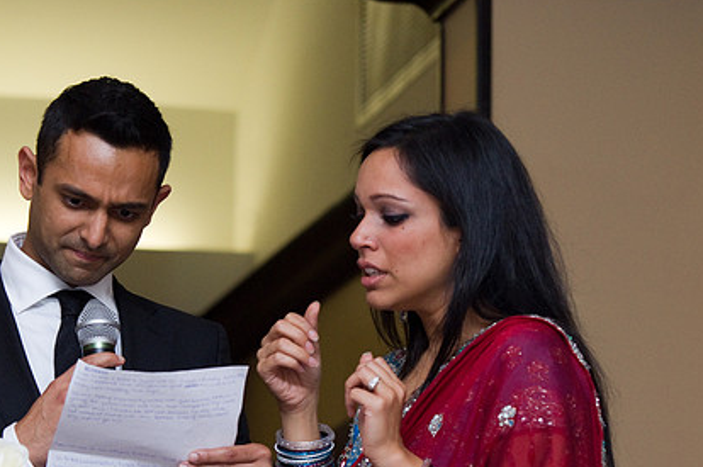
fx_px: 4428
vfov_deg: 6.0
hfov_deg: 9.1
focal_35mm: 227
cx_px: 239
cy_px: 318
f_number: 5
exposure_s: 1/180
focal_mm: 107.5
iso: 400
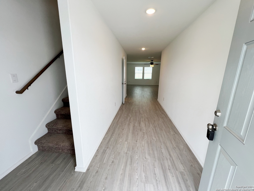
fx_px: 95
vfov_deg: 89.9
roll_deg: -1.8
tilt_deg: -13.4
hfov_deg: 106.2
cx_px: 127
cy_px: 96
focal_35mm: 13
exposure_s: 1/120
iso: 40
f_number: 1.8
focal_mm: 1.57
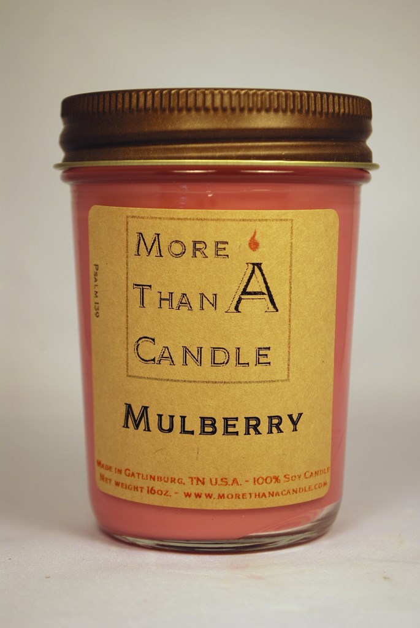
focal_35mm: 82
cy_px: 314
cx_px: 210
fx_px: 1440
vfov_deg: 24.6
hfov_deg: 16.6
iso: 110
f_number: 5.6
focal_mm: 55
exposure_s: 1/125
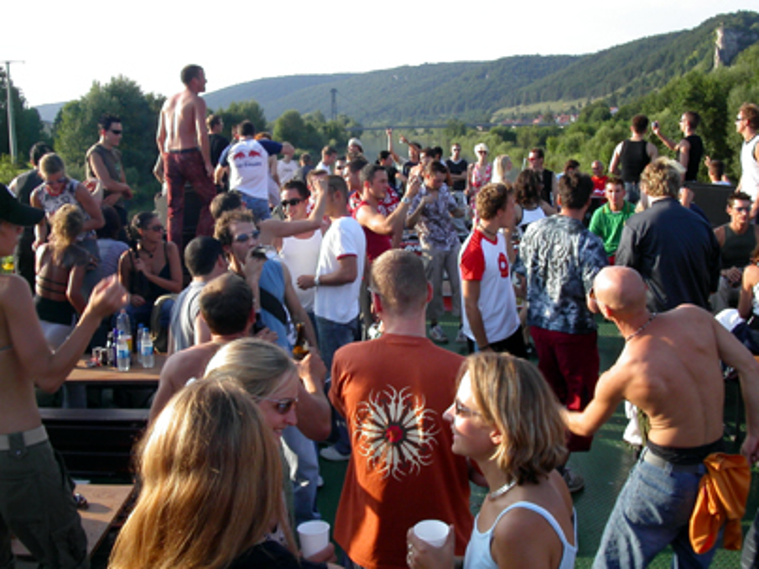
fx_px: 833
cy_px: 284
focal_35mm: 38
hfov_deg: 49.0
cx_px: 380
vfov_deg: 37.7
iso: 100
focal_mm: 7.8
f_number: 8
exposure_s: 1/90
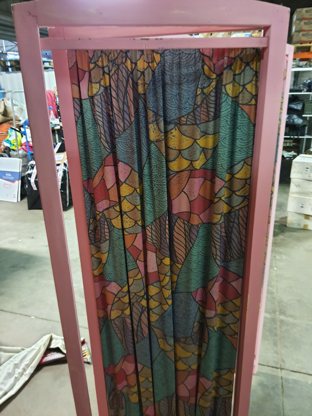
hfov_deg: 53.1
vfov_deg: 67.3
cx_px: 156
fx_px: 312
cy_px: 208
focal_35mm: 26
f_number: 1.7
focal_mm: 4.32
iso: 400
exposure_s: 1/10
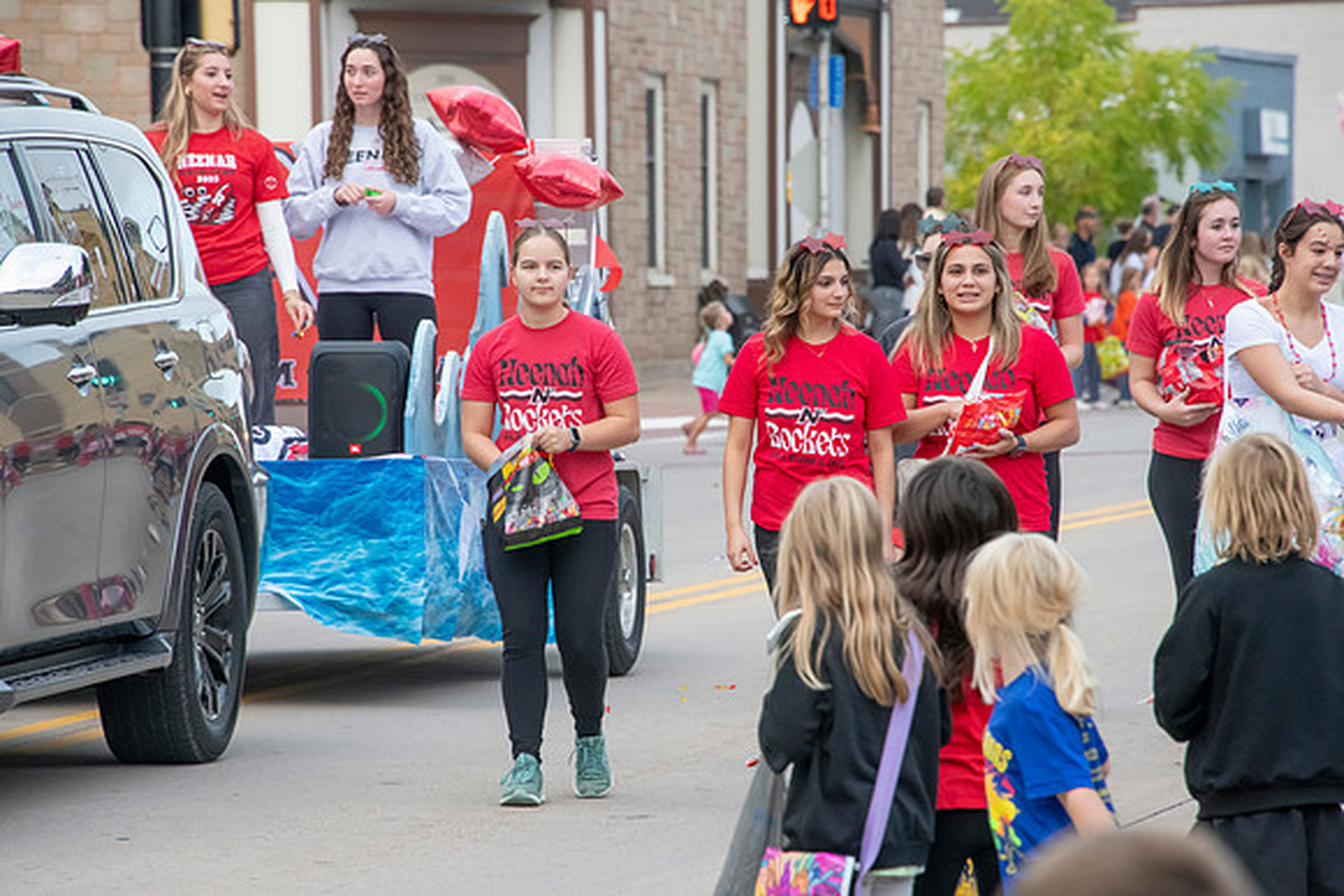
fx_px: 11202
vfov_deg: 4.6
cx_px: 672
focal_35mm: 300
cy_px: 448
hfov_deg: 6.9
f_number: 11
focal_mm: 300
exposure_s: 1/320
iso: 3200
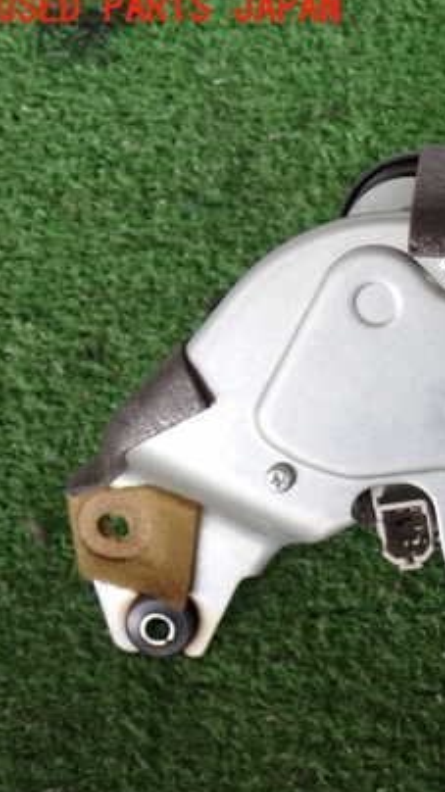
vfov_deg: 27.9
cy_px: 425
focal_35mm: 76
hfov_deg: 15.2
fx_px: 1596
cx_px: 572
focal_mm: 8.4
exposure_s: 1/50
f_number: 3.1
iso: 200
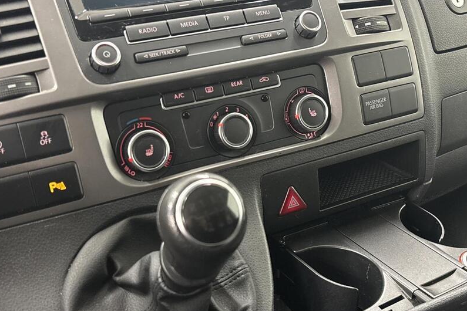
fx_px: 636
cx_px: 257
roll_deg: -0.3
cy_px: 157
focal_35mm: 49
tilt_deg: -27.0
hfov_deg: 40.3
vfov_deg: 27.5
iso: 500
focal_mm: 5.96
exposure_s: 1/49
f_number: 1.6
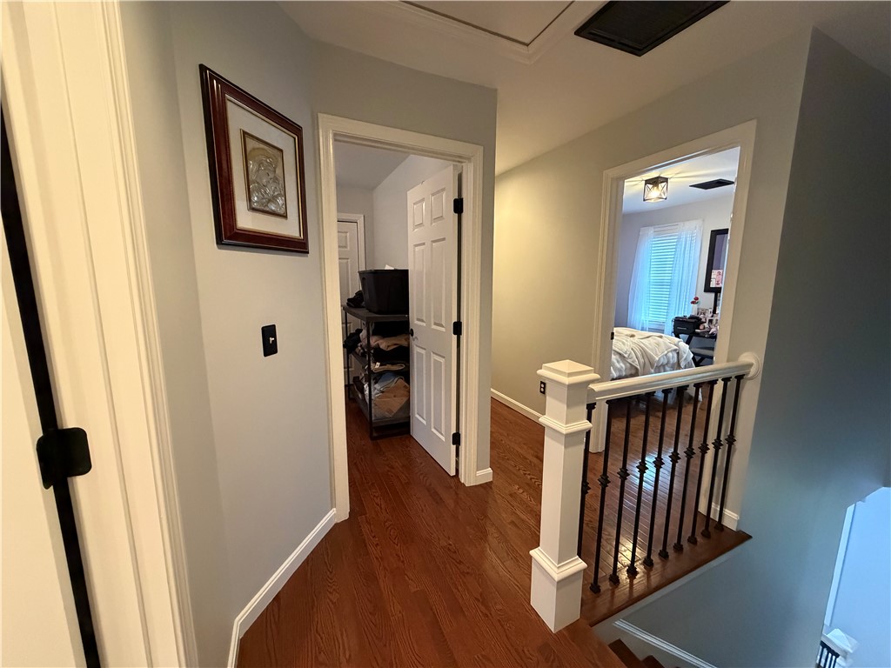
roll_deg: -0.5
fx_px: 360
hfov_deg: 102.1
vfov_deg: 85.7
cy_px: 334
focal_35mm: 14
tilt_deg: -9.5
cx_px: 446
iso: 1000
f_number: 2.2
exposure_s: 1/60
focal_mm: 2.22
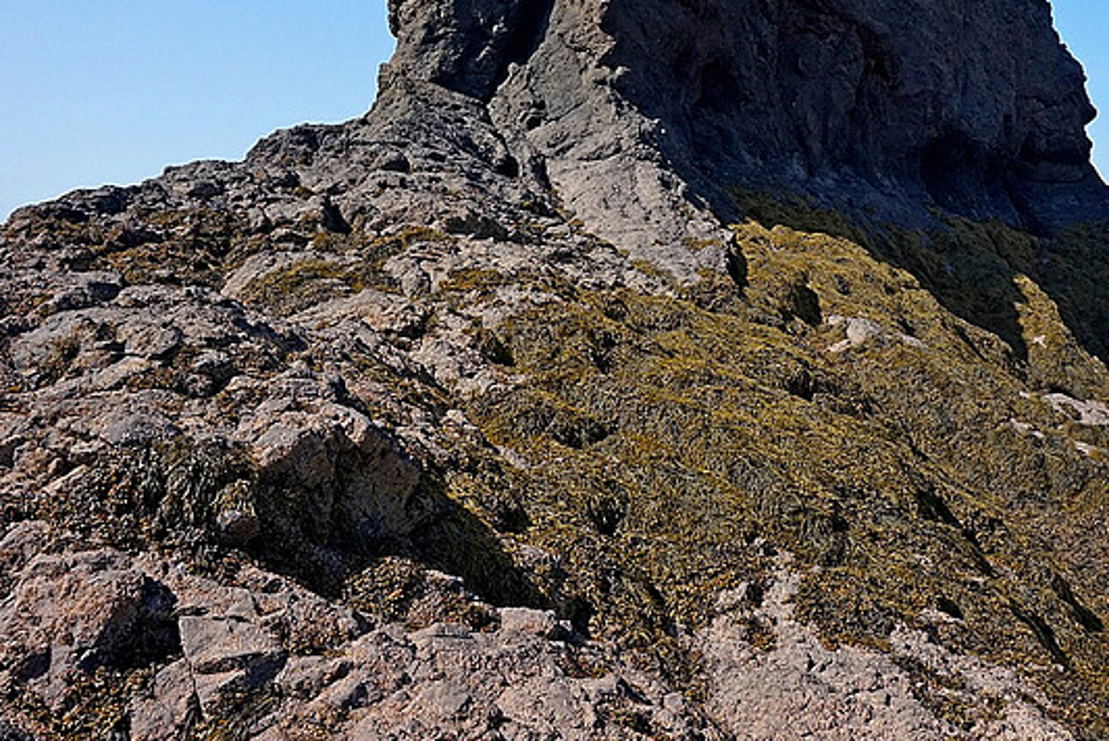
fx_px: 1110
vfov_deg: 36.4
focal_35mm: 36
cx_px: 718
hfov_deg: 52.3
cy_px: 231
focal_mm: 16
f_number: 7.1
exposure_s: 1/2000
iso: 800
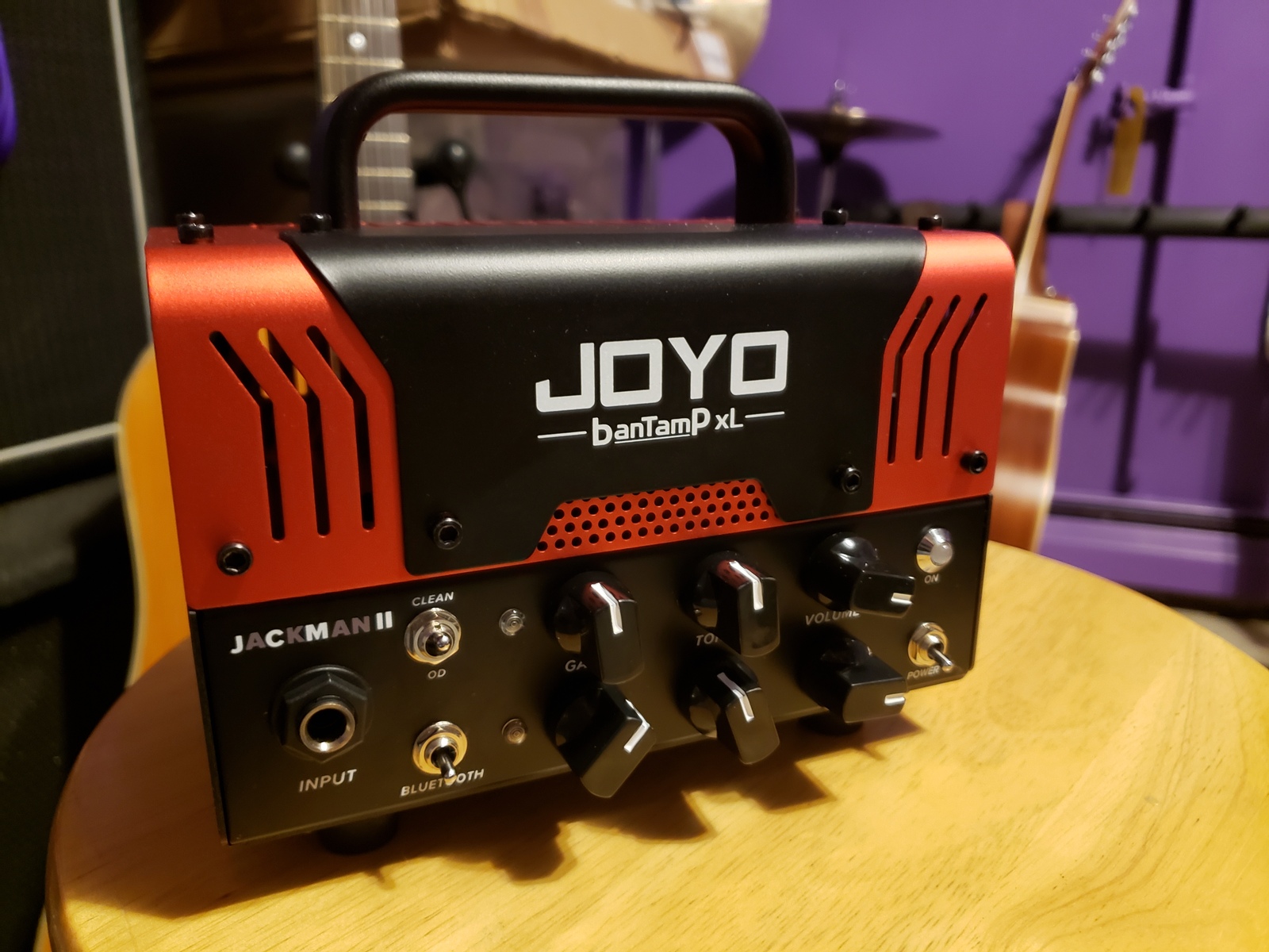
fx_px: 953
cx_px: 634
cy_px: 476
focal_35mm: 26
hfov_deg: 67.3
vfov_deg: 53.1
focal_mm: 4.3
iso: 320
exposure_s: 1/13
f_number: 1.5
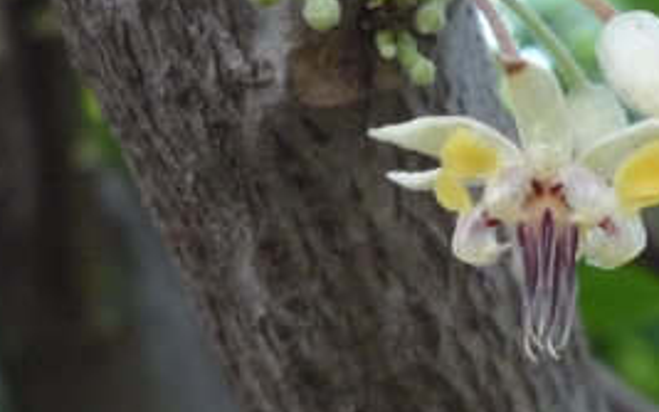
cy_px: 187
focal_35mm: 114
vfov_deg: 11.5
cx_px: 496
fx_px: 2048
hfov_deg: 18.2
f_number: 3.8
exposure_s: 1/40
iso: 250
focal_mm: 6.3
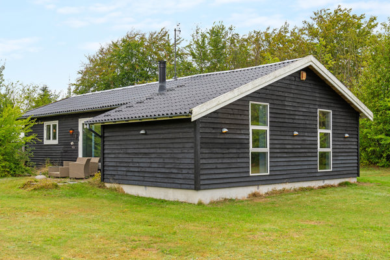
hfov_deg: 47.9
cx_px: 195
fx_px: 439
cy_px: 130
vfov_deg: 33.0
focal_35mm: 40
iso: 200
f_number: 8
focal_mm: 27
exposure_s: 1/125
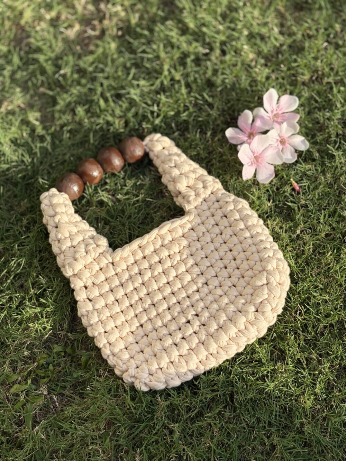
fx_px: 693
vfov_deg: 36.8
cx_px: 173
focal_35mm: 52
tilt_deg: -66.0
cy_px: 230
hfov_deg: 28.0
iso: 40
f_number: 1.6
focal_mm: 5.96
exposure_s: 1/1241
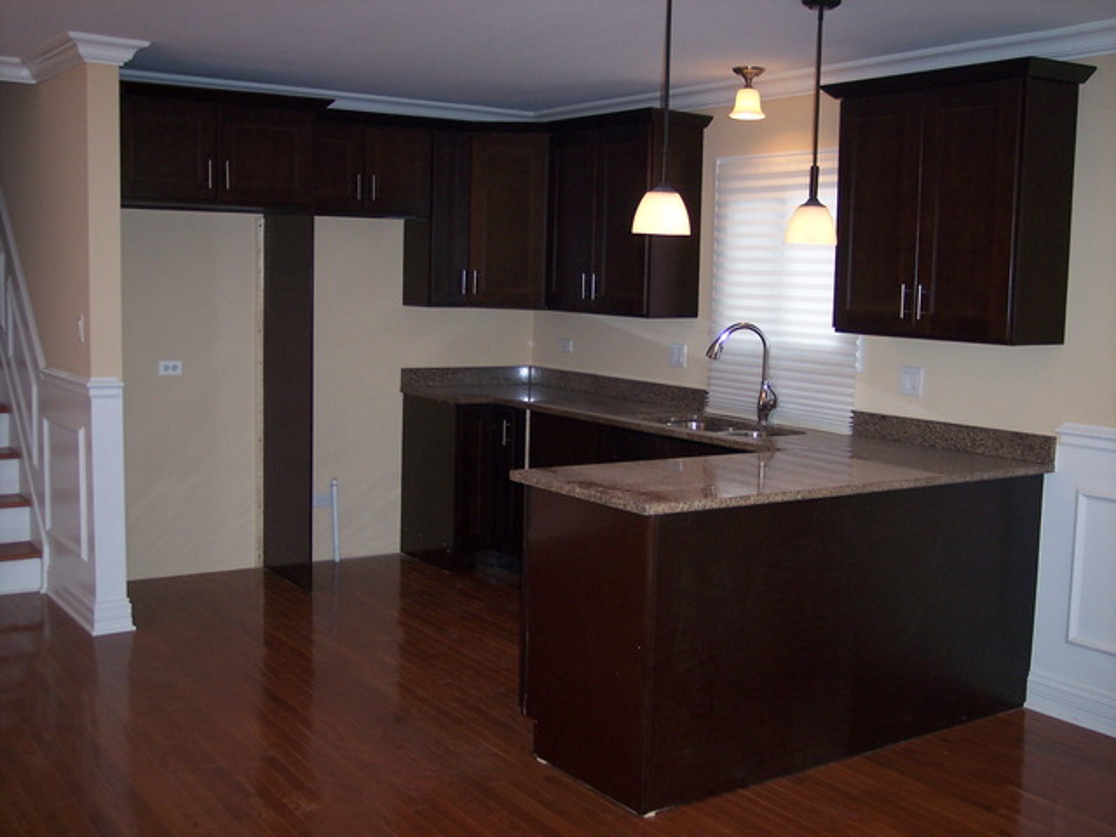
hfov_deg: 47.9
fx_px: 1257
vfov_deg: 36.8
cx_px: 558
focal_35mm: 39
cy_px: 418
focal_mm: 8
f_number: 2.8
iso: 140
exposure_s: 1/60
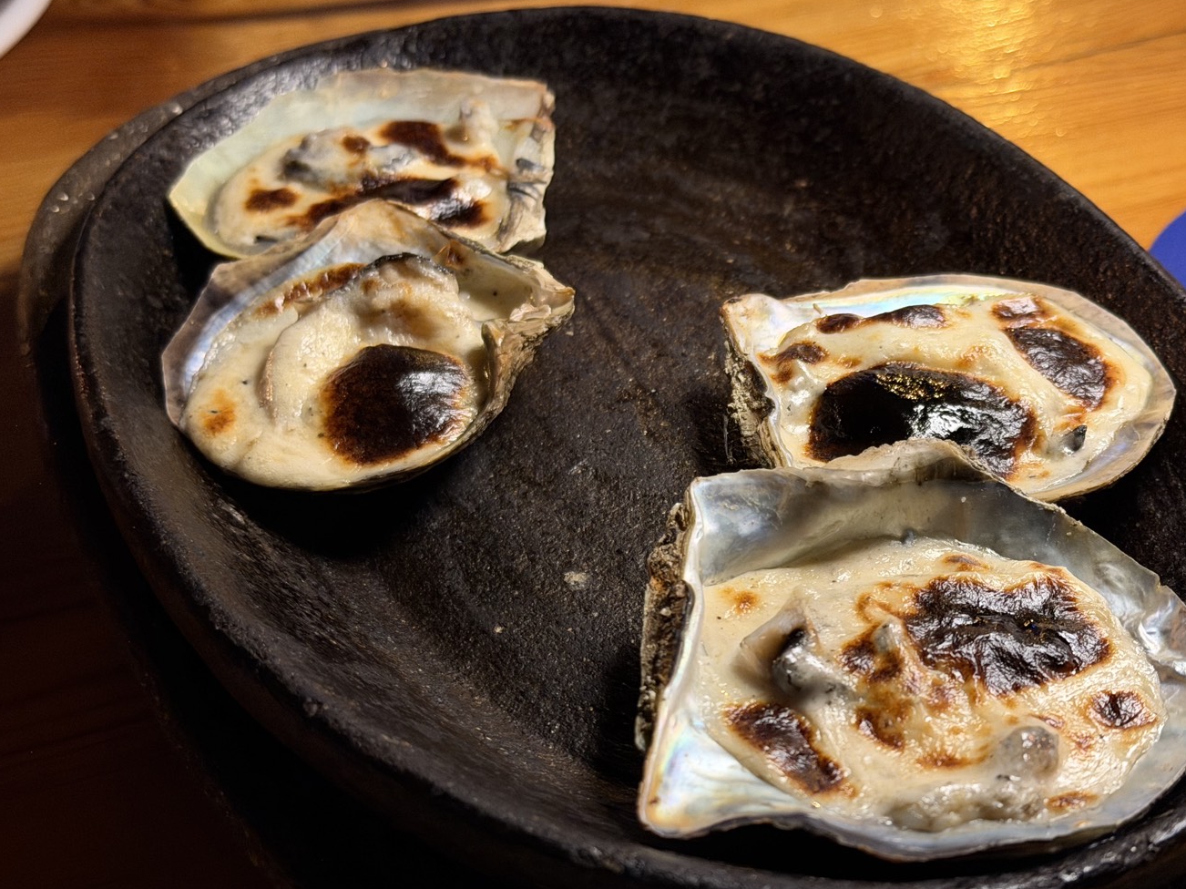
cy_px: 467
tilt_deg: -37.9
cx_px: 718
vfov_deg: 24.8
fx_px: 2021
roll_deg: -0.5
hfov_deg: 32.6
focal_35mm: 59
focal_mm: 6.76
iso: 250
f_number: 1.78
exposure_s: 1/41
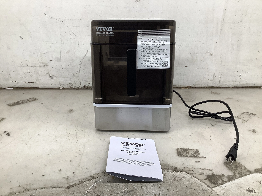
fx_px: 235
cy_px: 98
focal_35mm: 31
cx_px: 131
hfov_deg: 58.4
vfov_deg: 45.4
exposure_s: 1/120
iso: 80
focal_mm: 3.3
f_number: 2.4
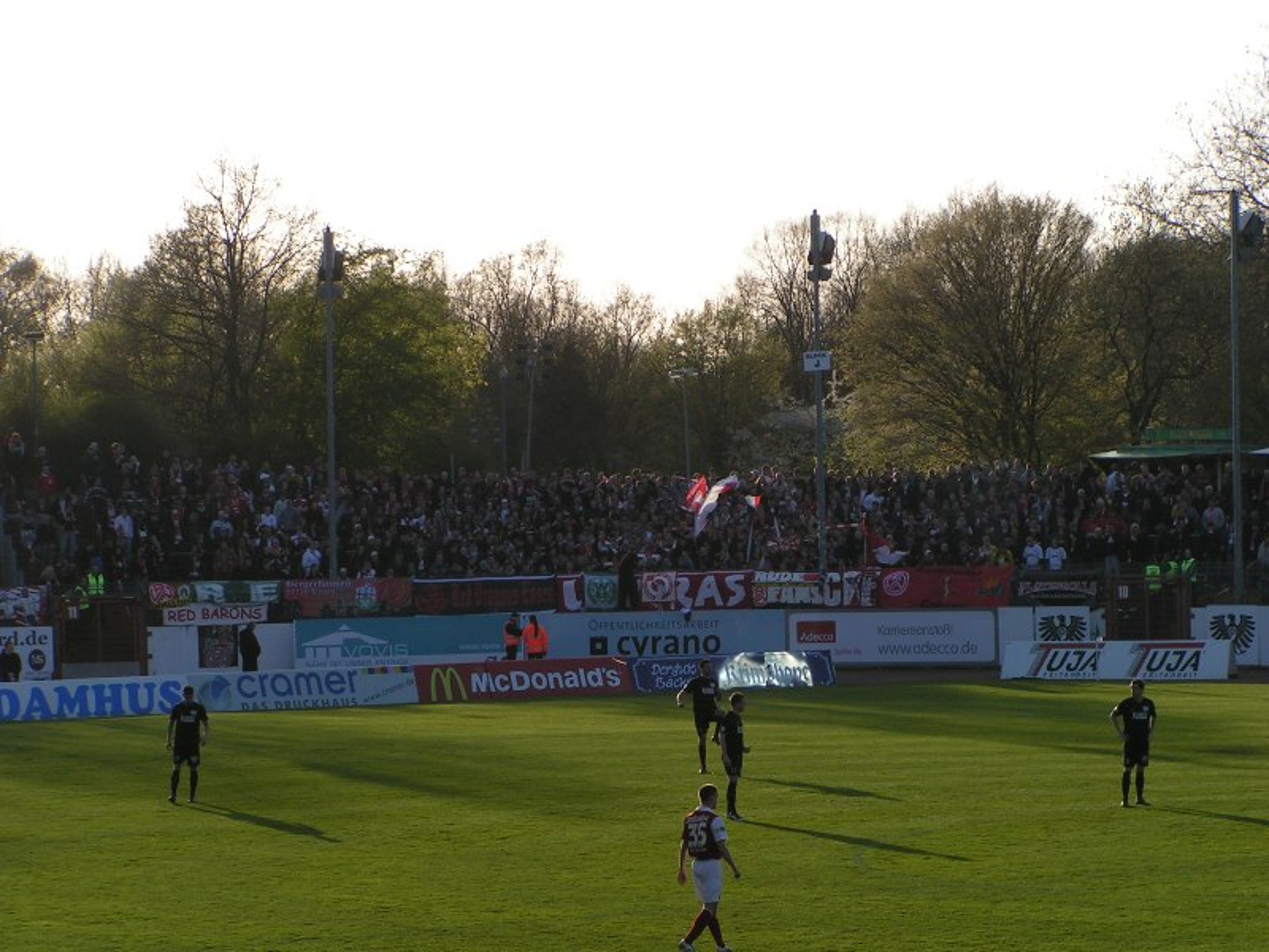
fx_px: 5242
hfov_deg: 13.8
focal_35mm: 143
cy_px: 476
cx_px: 634
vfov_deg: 10.4
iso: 50
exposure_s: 1/320
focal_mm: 21.9
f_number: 6.3
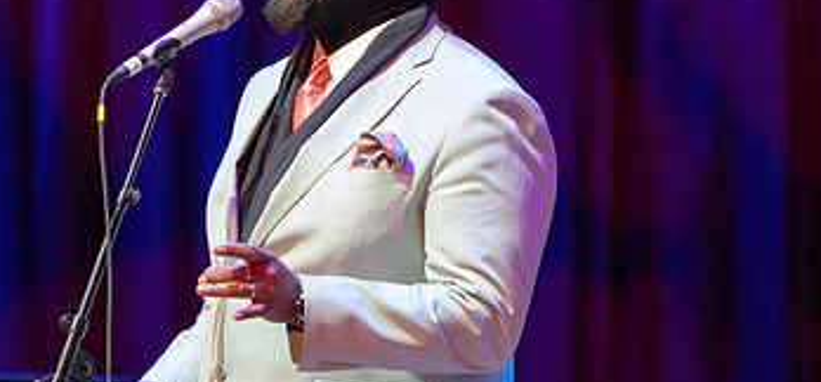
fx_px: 13227
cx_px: 354
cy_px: 228
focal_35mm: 632
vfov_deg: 1.7
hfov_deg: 3.6
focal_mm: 348
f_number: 5.6
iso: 6400
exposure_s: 1/320
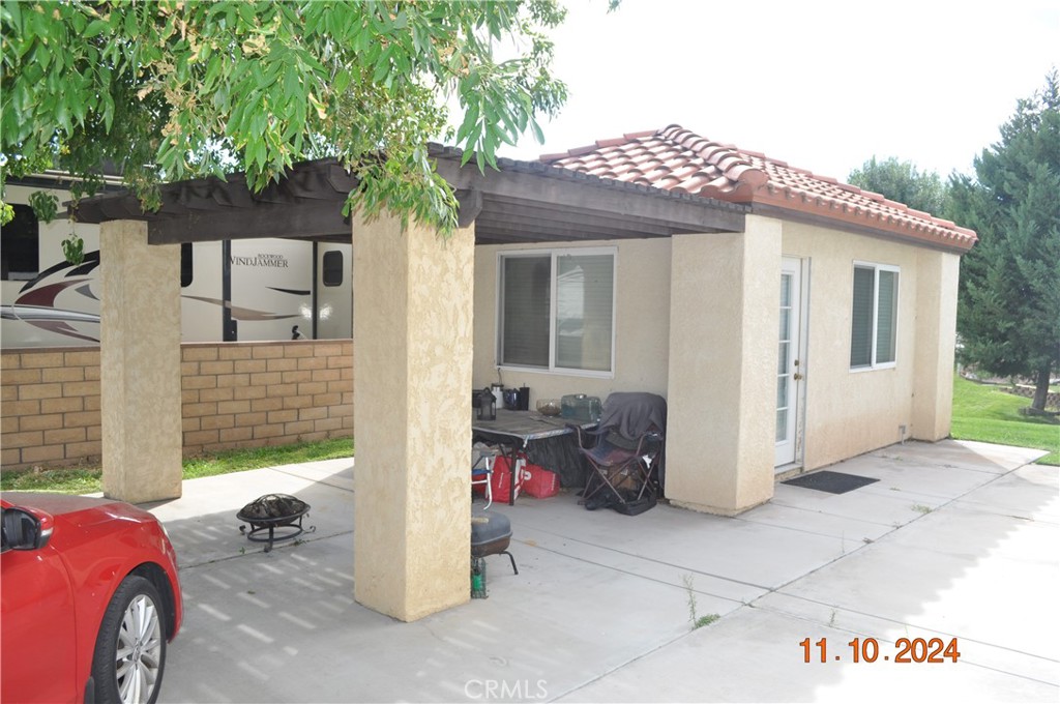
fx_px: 882
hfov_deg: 62.0
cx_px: 530
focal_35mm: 30
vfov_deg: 43.5
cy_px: 352
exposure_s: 1/200
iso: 320
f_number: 7.1
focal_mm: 20
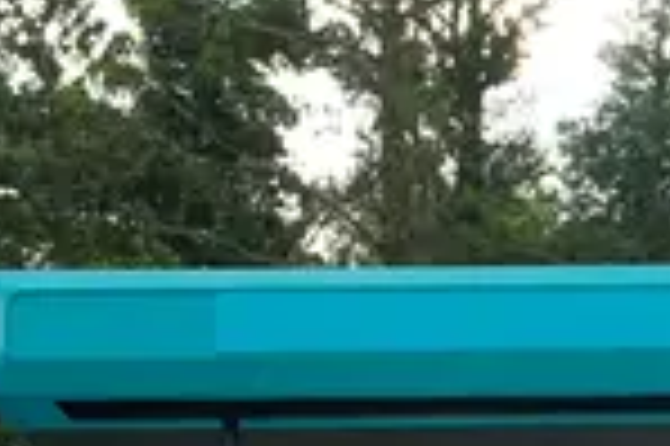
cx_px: 854
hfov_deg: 13.6
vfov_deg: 8.6
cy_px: 1020
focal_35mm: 146
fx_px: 2714
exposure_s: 1/200
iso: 250
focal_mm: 31
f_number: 5
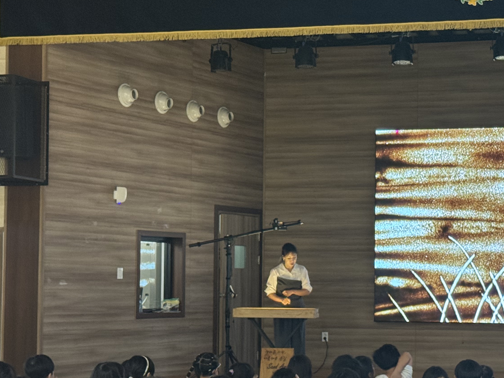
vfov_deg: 17.1
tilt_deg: +2.1
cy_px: 246
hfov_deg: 22.6
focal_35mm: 86
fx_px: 1252
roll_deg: -0.1
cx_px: 374
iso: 250
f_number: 1.78
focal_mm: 6.76
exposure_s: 1/40
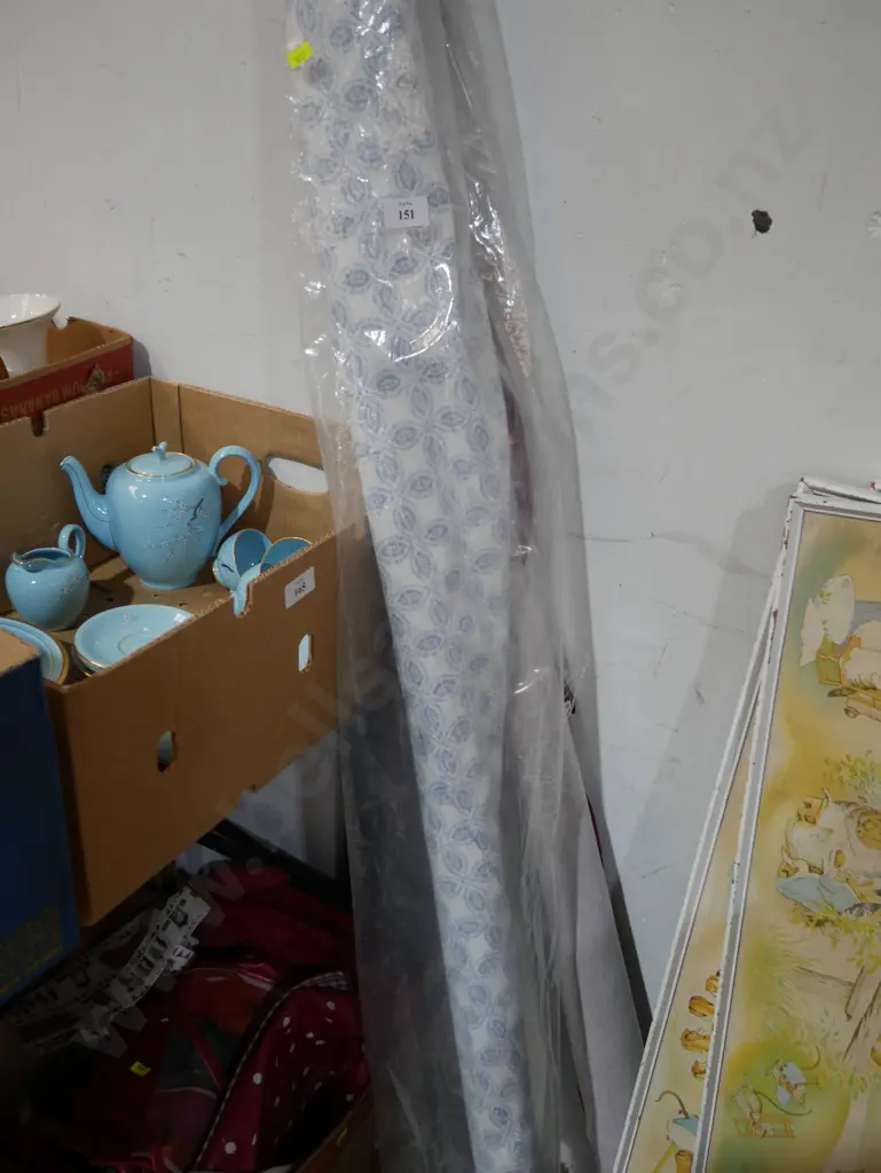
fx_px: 1085
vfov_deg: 56.8
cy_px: 586
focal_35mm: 32
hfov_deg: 44.2
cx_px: 440
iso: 400
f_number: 3.6
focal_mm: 16
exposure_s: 1/60
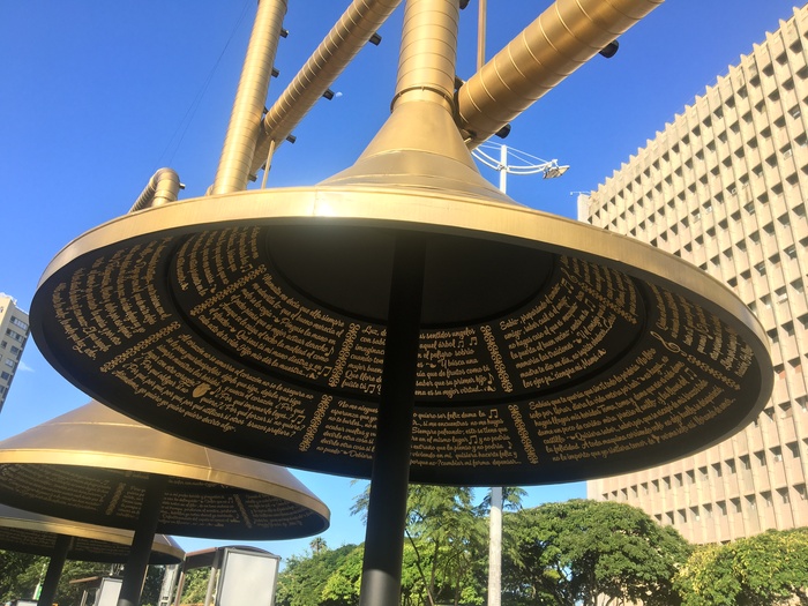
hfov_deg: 61.7
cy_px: 303
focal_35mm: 29
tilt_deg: +26.6
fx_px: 677
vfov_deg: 48.2
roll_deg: -6.6
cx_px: 404
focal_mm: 4.15
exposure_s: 1/732
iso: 25
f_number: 2.2
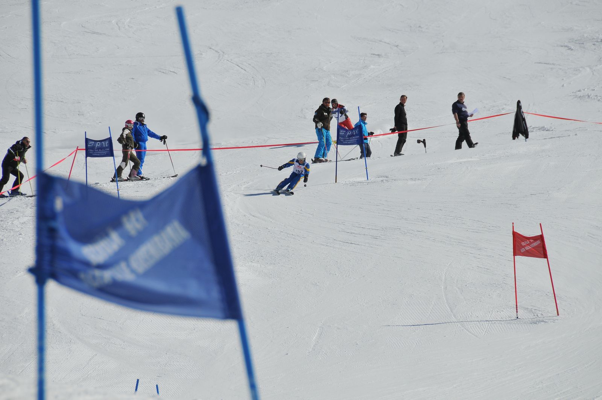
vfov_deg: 4.6
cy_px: 200
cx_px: 301
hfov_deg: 6.9
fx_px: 5011
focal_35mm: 300
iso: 200
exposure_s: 1/1250
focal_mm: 200
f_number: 9
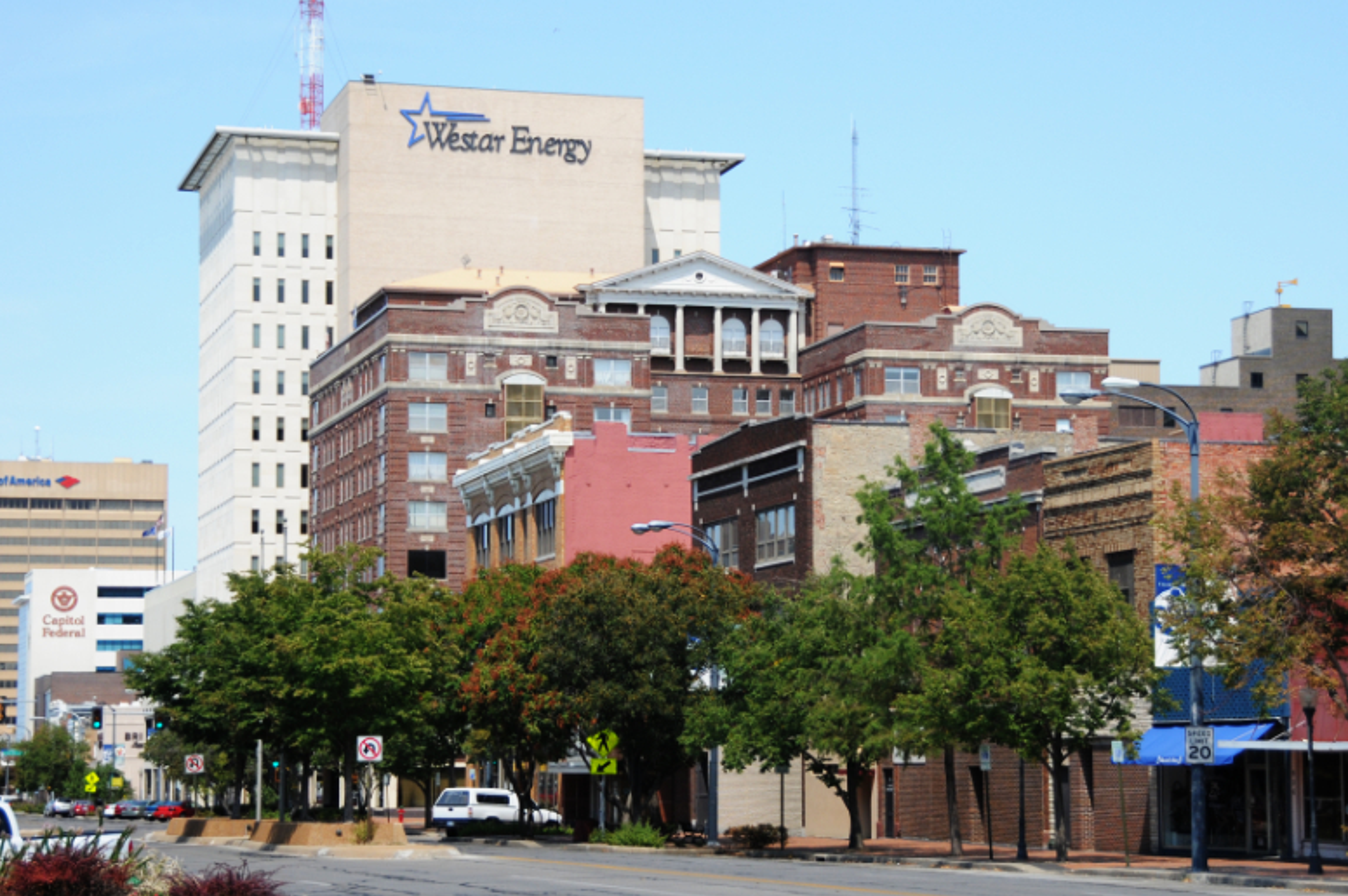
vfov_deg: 15.3
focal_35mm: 89
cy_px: 449
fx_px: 3329
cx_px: 727
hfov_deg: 22.9
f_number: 4.5
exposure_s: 1/1250
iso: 250
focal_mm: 46
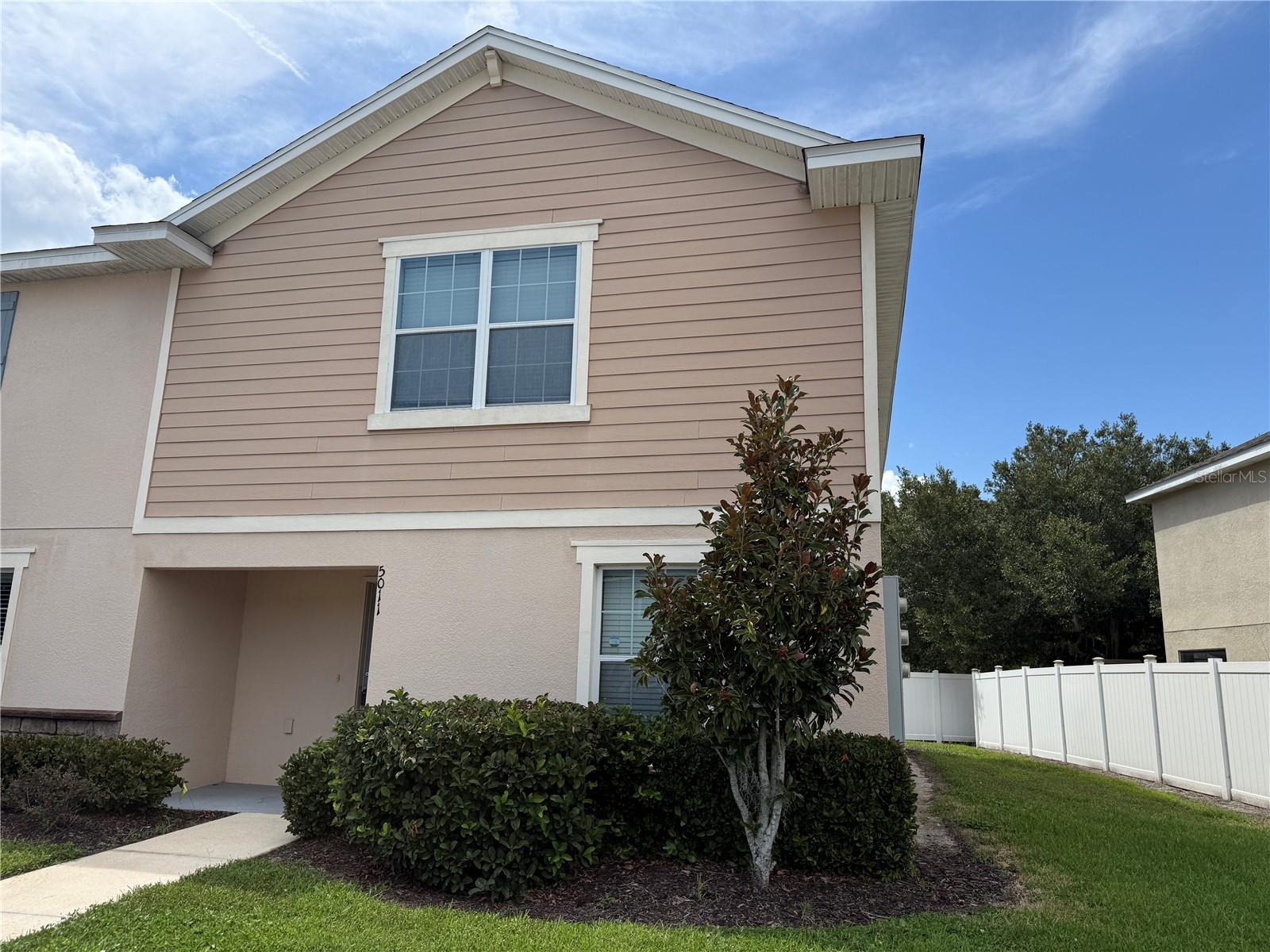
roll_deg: -1.7
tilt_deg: +12.8
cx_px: 635
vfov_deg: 56.8
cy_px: 476
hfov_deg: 71.6
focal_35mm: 24
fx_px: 881
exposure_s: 1/4673
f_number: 1.78
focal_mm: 6.76
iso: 80
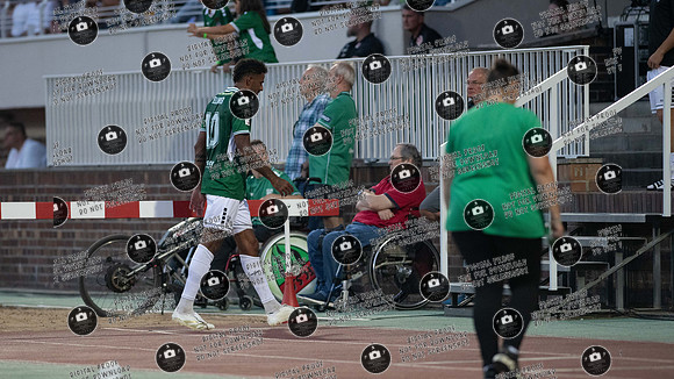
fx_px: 6969
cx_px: 279
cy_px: 187
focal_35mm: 390
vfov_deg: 3.1
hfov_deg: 5.5
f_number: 3.2
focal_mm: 300
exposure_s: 1/1250
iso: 4000
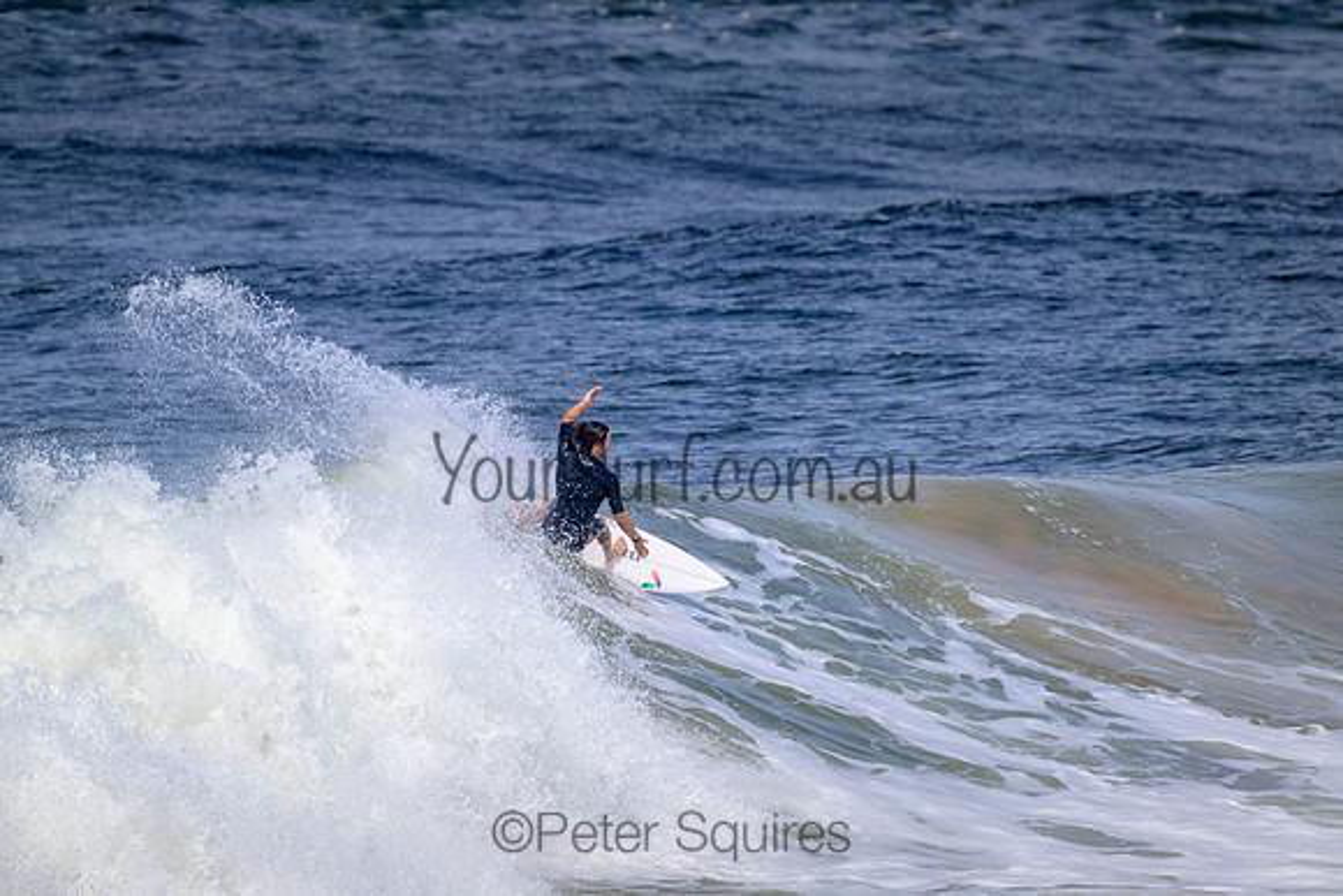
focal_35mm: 800
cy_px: 448
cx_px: 672
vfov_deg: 1.7
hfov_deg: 2.6
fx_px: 29850
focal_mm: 800
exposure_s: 1/2000
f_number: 11
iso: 560
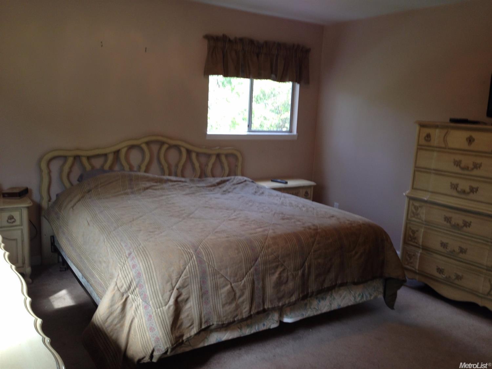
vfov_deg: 42.9
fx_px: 469
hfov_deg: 55.4
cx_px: 246
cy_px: 184
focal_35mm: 33
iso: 50
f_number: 2.4
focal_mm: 4.12
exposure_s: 1/20
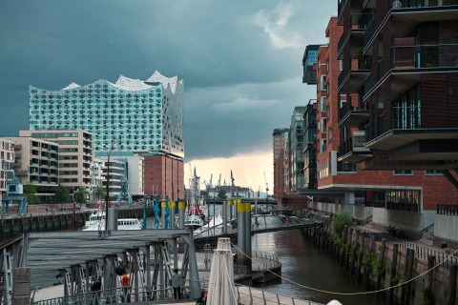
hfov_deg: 28.8
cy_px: 152
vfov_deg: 19.5
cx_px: 229
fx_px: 890
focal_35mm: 70
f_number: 6.3
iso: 100
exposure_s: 1/100
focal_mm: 70
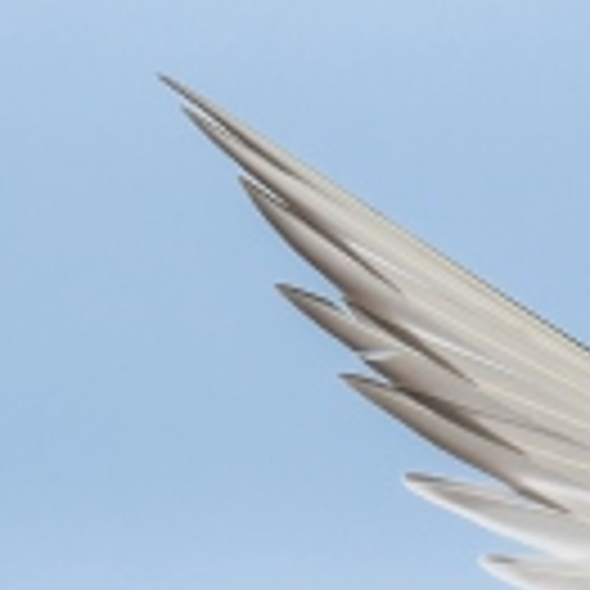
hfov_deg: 1.0
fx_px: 34305
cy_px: 1016
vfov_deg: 1.0
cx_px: 1675
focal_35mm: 1779
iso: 1600
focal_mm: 229
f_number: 5.6
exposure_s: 1/3200
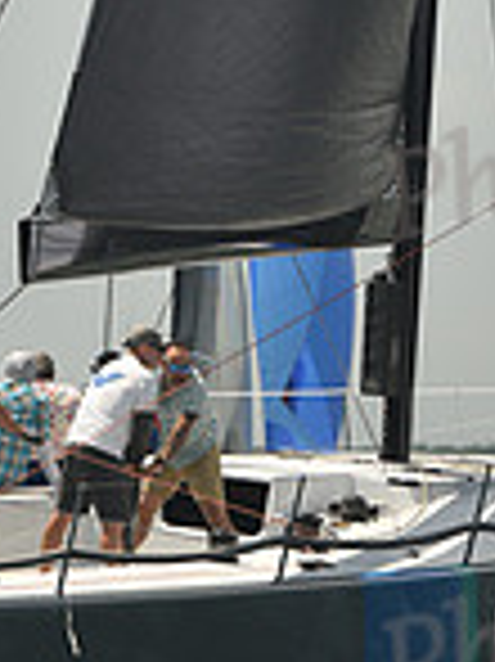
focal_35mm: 326
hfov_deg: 4.6
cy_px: 421
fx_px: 6225
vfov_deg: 6.1
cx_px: 153
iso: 250
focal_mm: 86
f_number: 6.3
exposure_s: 1/640
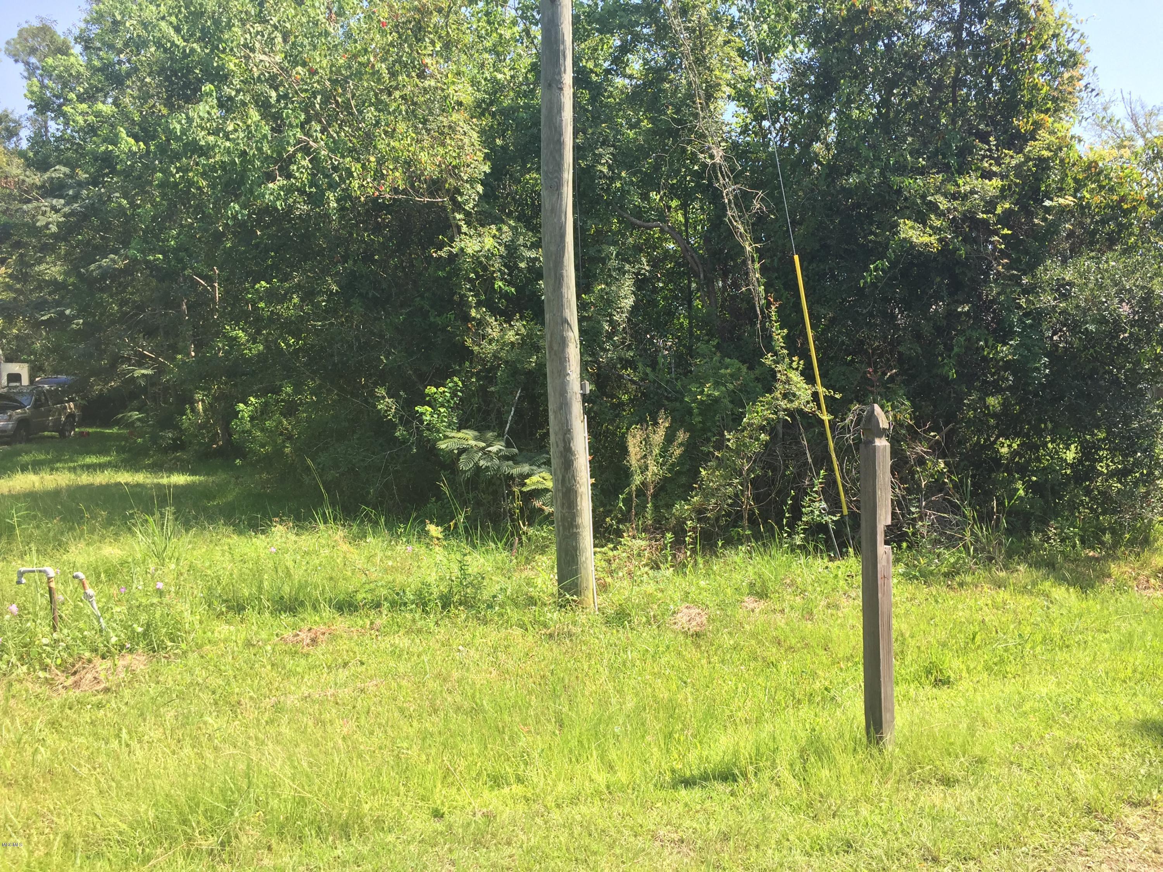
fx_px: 974
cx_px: 582
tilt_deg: -3.5
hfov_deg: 61.7
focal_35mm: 29
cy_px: 436
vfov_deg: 48.2
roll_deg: -1.5
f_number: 2.2
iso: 32
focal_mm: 4.15
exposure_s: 1/494
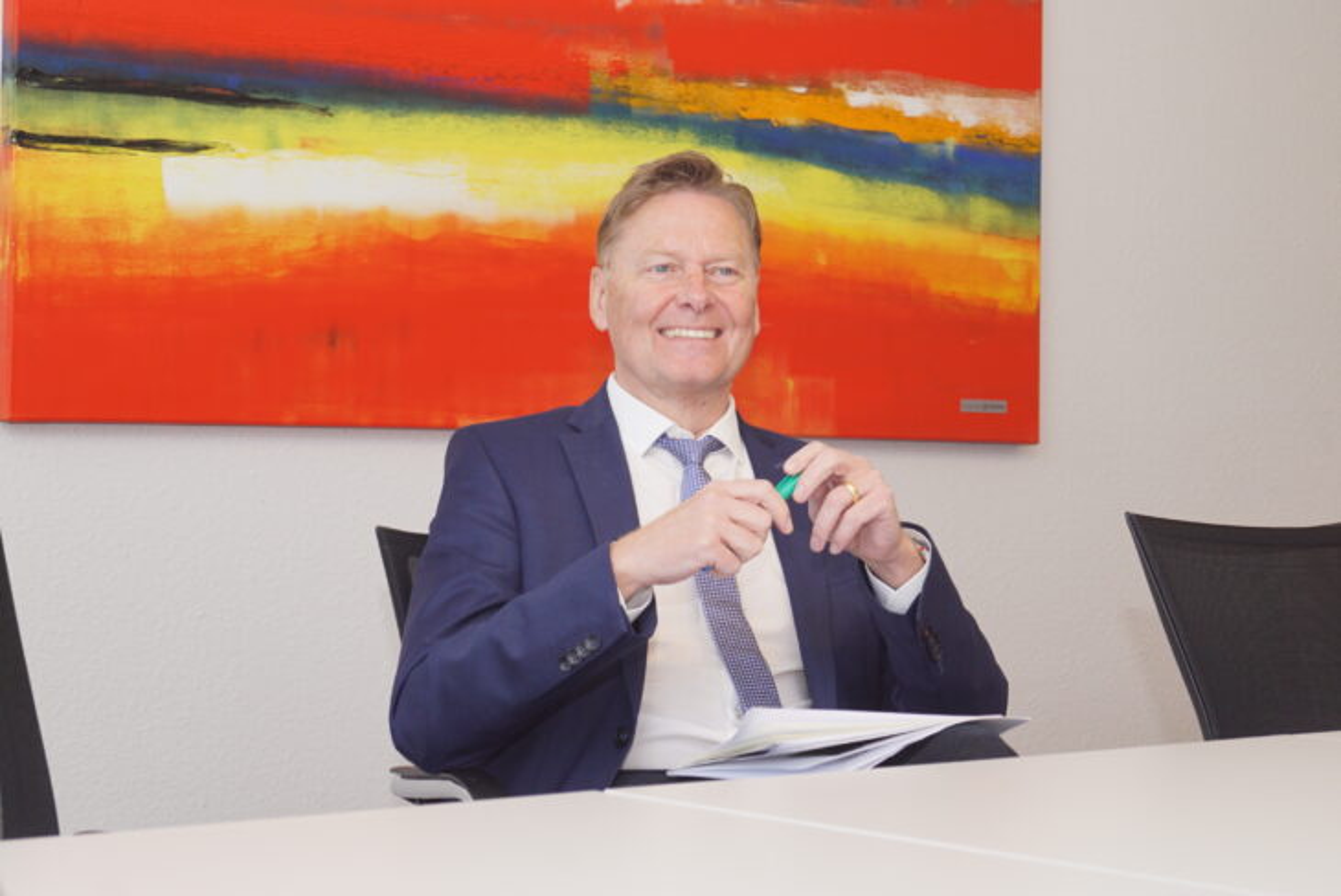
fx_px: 2796
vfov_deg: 18.2
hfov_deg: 27.0
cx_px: 670
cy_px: 448
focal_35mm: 75
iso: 320
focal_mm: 50
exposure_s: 1/80
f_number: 5.6
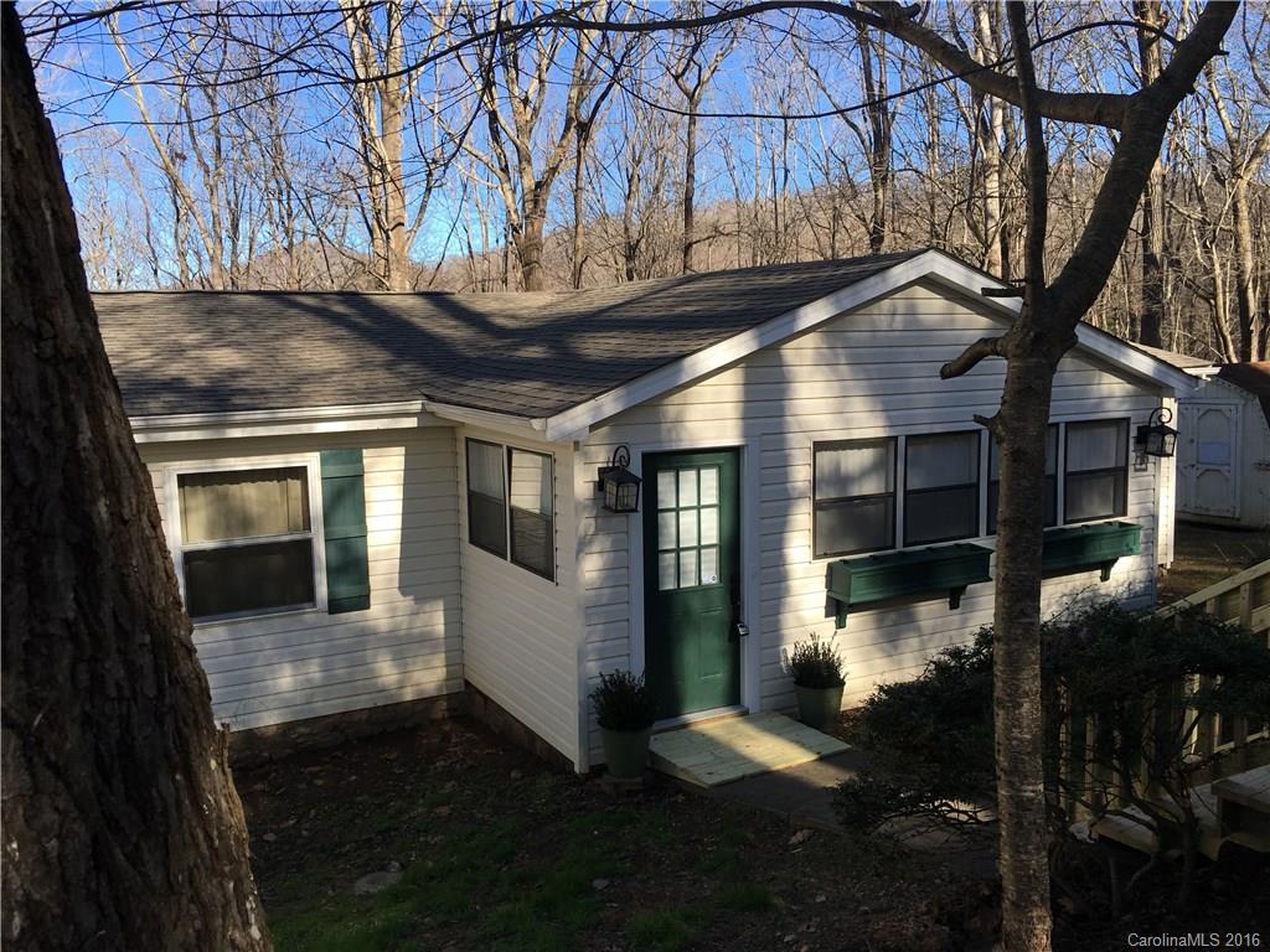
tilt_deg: -6.3
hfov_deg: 61.7
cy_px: 476
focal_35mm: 29
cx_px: 635
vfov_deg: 48.2
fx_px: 1064
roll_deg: +1.0
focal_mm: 4.15
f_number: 2.2
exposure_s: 1/705
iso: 25
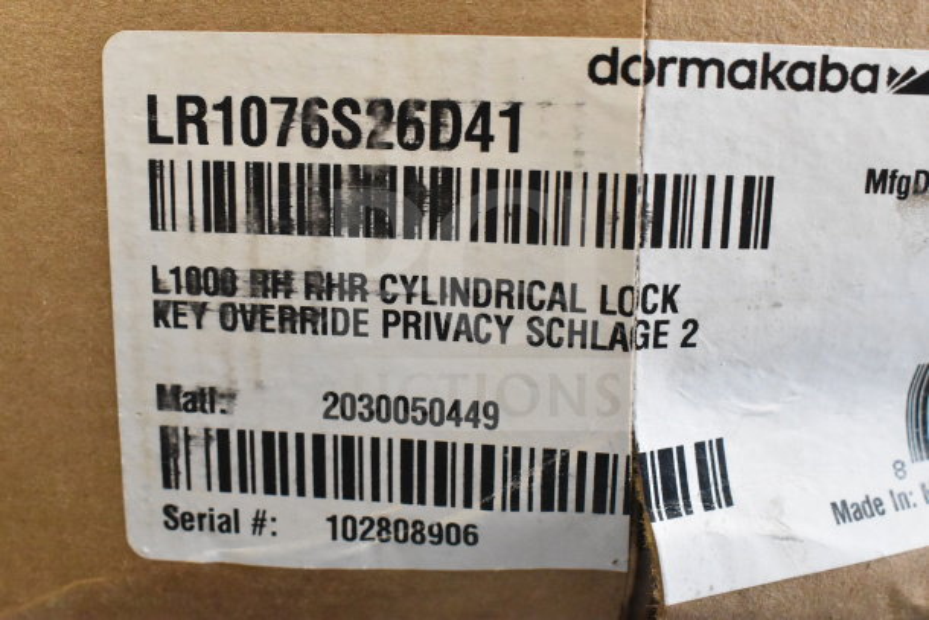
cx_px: 464
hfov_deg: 41.1
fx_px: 1239
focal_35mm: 48
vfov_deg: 28.1
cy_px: 310
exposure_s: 1/320
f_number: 9
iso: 6400
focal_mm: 32
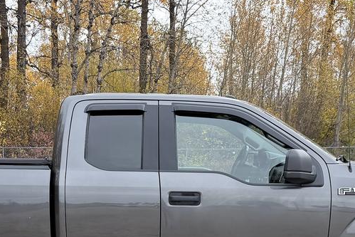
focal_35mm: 64
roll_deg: +0.1
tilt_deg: -9.2
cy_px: 234
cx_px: 157
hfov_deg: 31.4
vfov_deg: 20.6
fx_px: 631
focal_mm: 6.76
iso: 100
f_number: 1.78
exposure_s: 1/1060
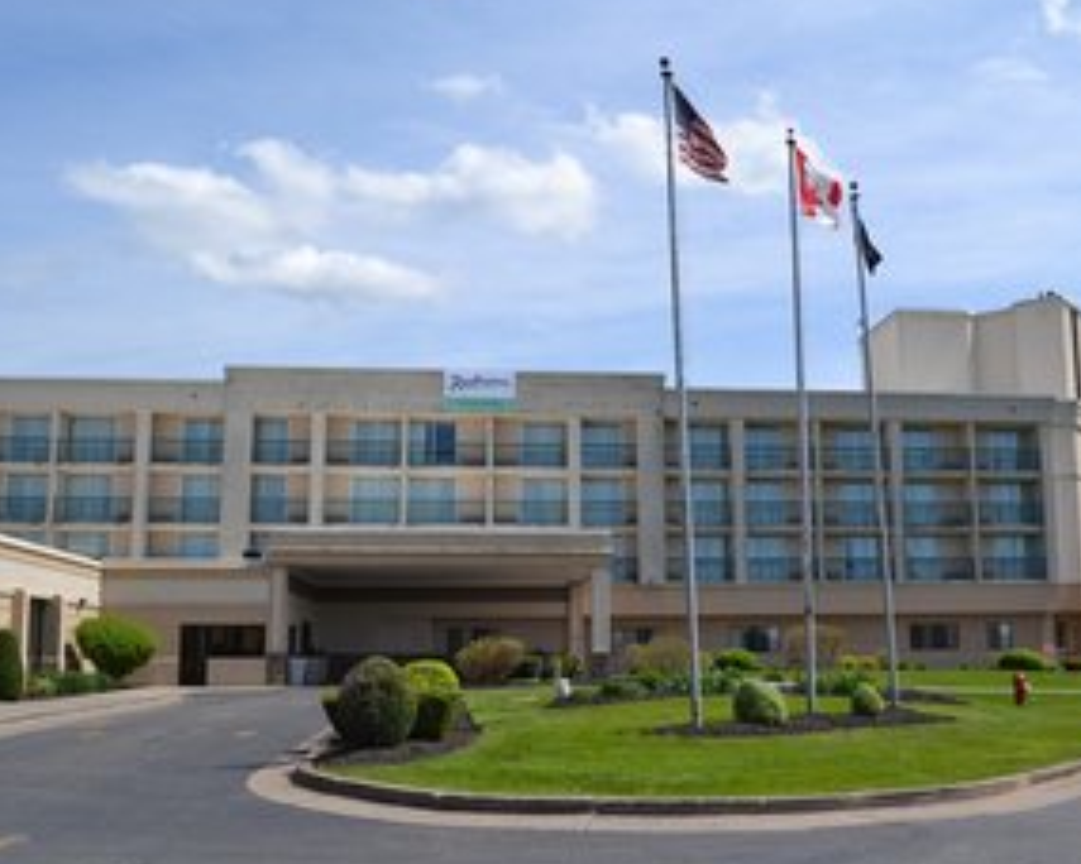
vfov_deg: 39.1
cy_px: 462
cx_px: 652
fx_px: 1216
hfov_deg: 47.6
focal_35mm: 38
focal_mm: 20
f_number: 8
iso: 100
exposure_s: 1/250
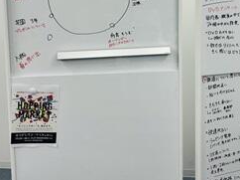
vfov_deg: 32.5
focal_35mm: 43
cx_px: 152
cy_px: 34
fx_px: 298
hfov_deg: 43.5
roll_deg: +0.9
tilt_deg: -6.6
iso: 50
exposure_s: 1/120
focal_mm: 5.7
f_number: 1.5
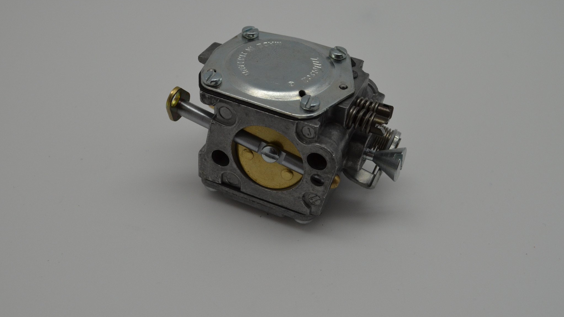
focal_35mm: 44
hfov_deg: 46.4
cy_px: 135
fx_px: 658
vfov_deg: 27.1
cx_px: 282
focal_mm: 28
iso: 500
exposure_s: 1/320
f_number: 8
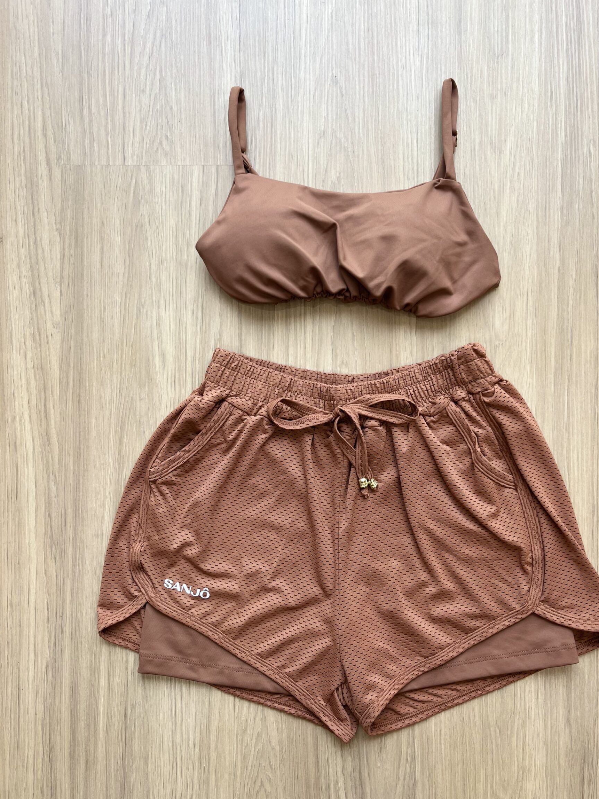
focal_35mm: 29
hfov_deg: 48.1
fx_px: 669
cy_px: 411
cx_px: 333
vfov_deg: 61.7
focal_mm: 5.1
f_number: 1.6
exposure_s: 1/122
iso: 40
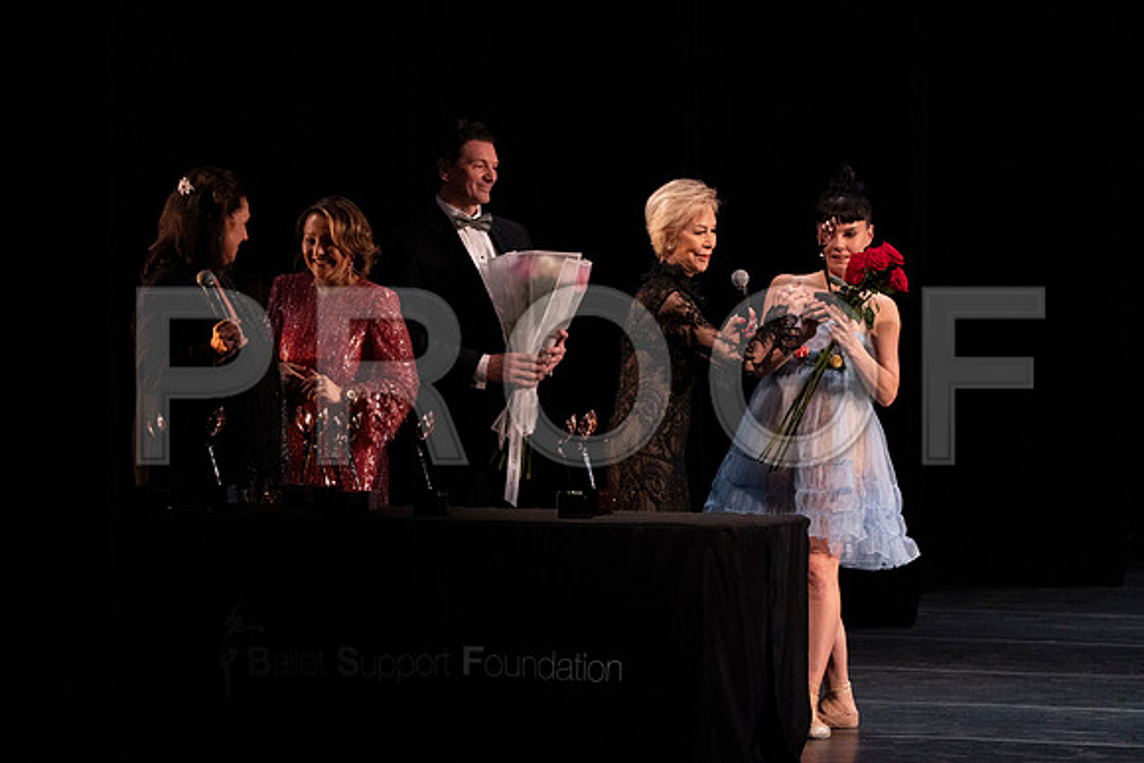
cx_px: 572
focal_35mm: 394
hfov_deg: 5.2
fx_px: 12523
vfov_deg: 3.5
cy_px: 382
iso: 12800
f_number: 7.1
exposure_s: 1/500
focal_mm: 394
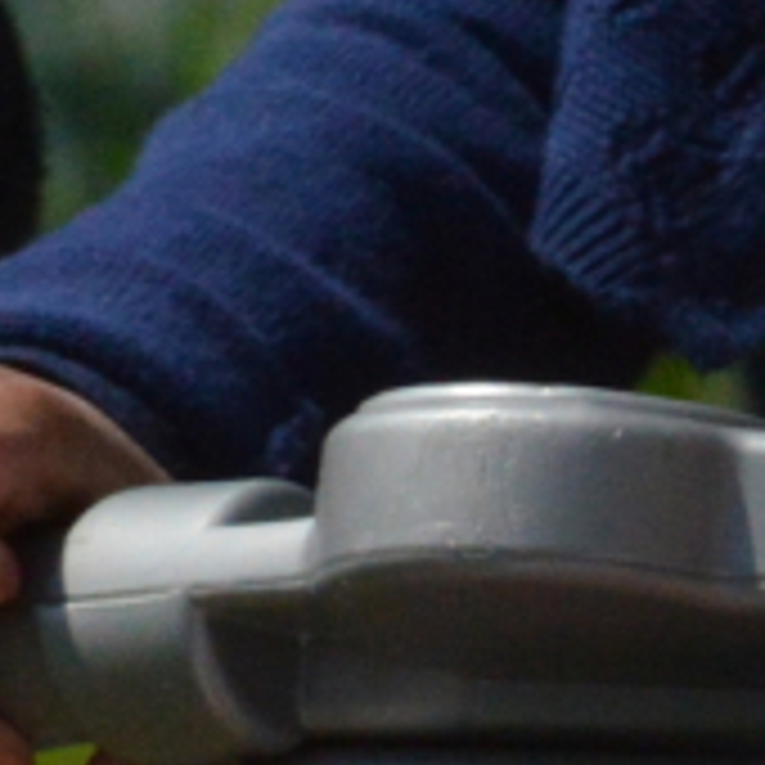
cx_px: -202
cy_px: -556
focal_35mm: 1415
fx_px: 35391
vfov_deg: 1.2
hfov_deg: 1.2
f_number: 9
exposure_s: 1/4000
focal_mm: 105
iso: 800
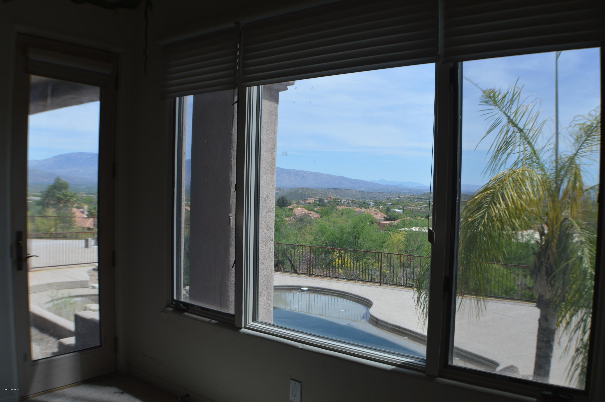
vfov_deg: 34.1
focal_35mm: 39
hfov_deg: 49.6
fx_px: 655
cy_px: 201
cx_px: 302
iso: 100
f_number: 6.3
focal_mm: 26
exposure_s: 1/160
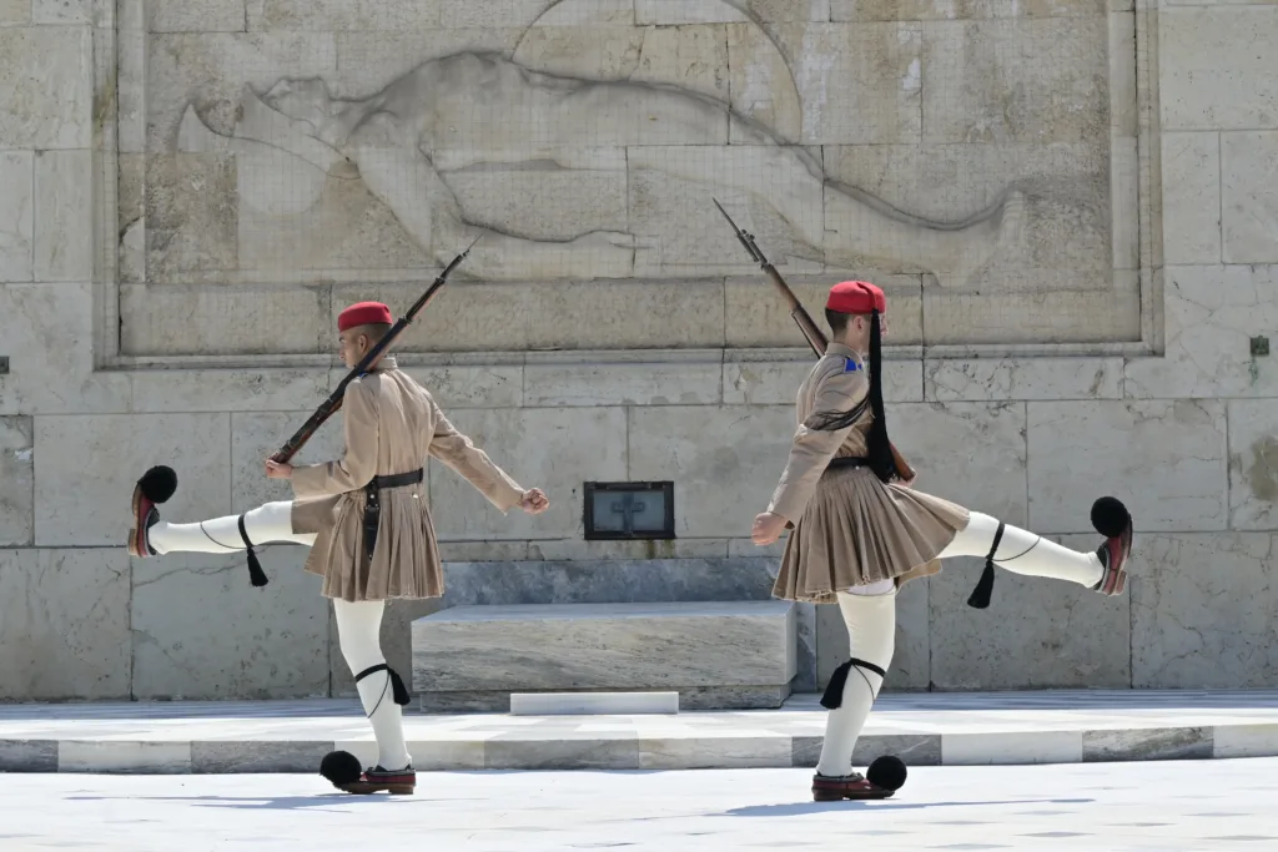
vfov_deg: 8.7
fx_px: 5574
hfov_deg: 13.1
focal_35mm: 157
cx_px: 639
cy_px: 426
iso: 125
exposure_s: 1/400
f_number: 9
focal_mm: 105
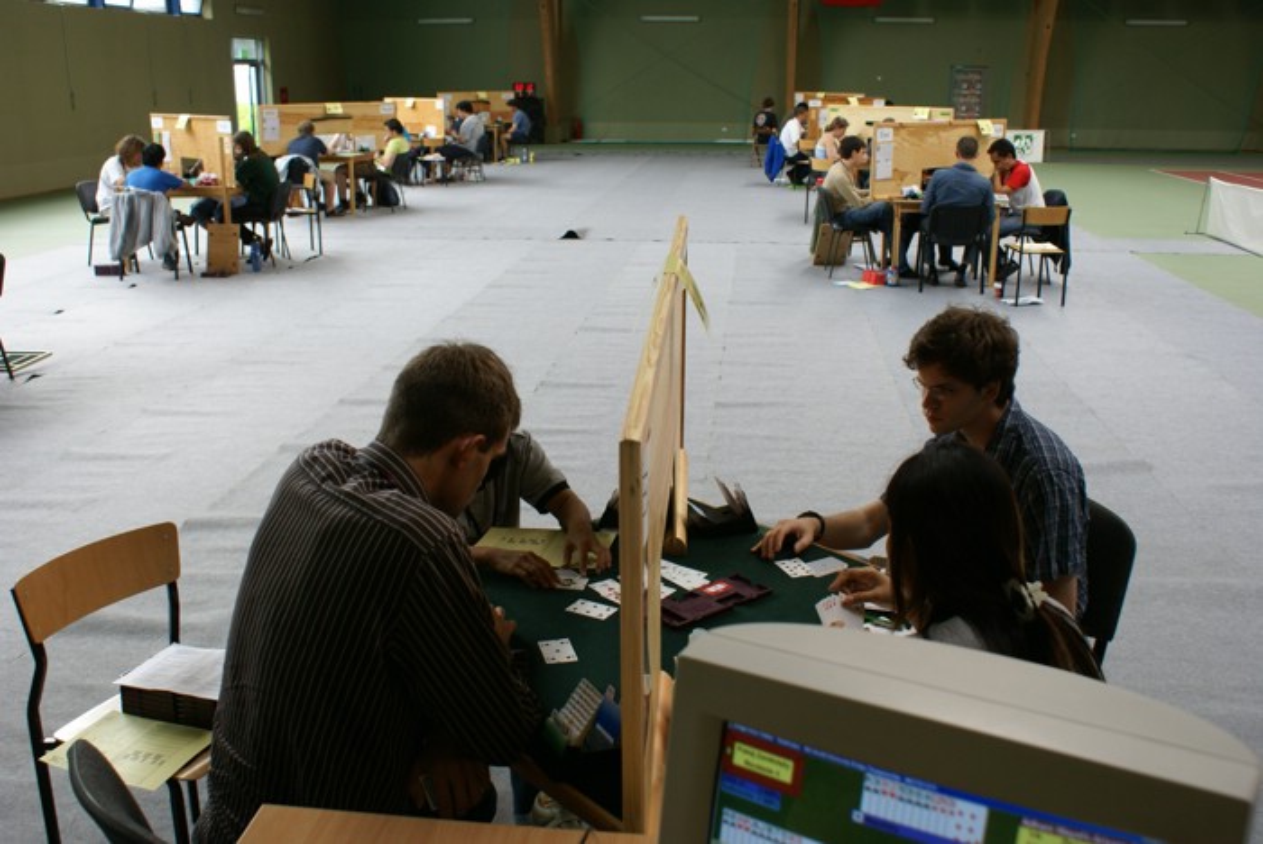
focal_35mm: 33
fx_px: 1159
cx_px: 632
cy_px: 422
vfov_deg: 40.0
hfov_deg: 57.2
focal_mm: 22
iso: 200
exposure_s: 1/25
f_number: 5.6
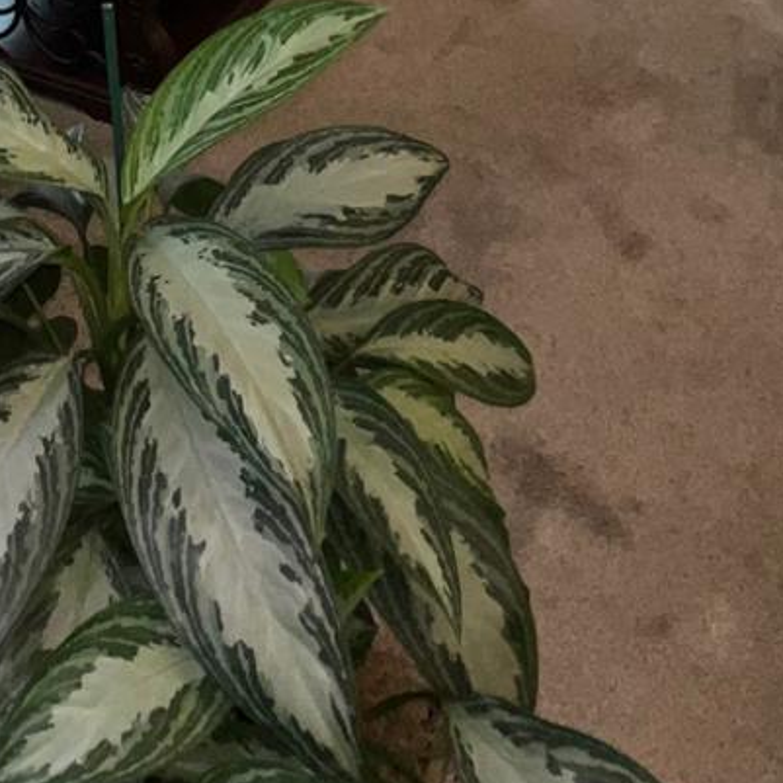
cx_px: 79
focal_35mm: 43
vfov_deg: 30.1
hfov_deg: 36.7
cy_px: -266
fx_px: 1100
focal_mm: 1.57
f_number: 1.8
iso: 50
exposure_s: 1/122
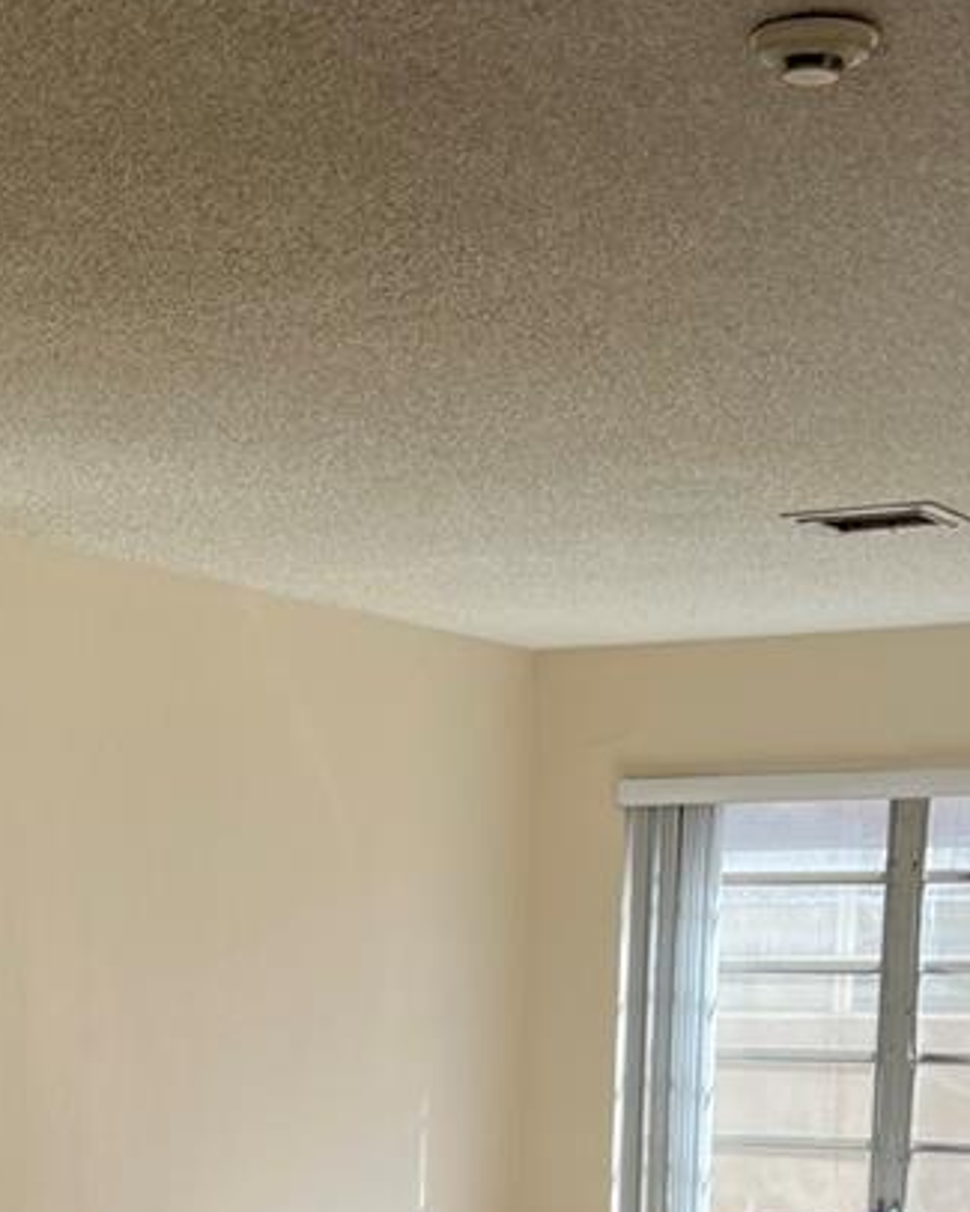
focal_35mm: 75
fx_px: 2690
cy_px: 1373
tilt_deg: -8.8
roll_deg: +0.1
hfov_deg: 20.1
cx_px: 128
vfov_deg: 23.6
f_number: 1.6
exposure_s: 1/160
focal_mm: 5.1
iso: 40
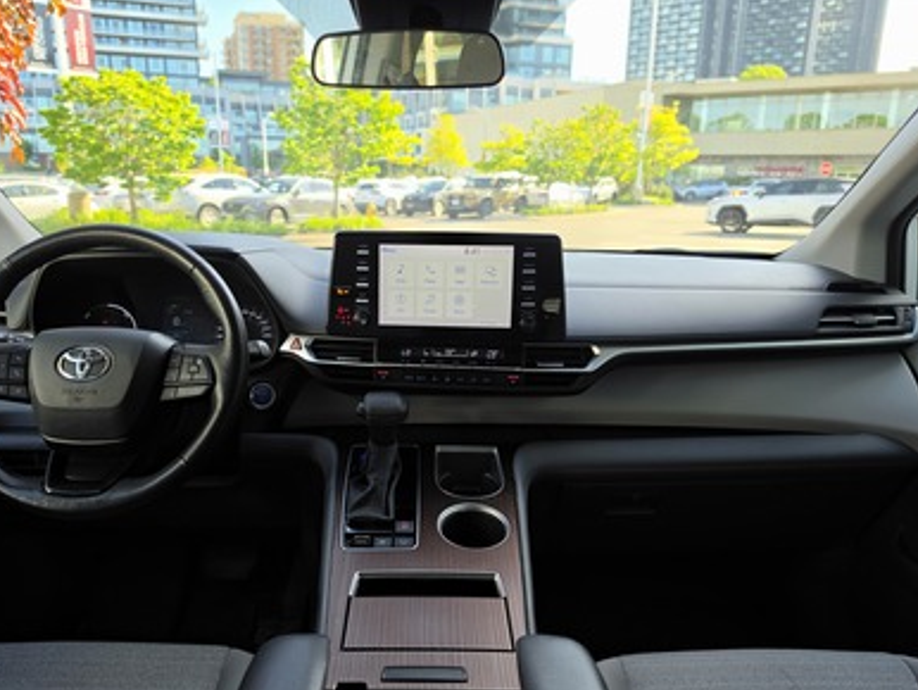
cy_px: 370
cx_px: 428
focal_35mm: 25
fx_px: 663
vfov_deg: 54.9
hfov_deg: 69.3
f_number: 1.4
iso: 20
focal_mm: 6.5
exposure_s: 1/359
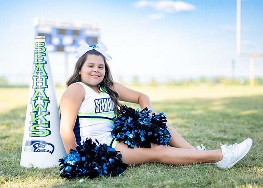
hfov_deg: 30.9
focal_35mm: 64
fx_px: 475
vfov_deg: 22.3
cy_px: 109
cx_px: 111
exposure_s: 1/2500
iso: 100
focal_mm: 50
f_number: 1.2
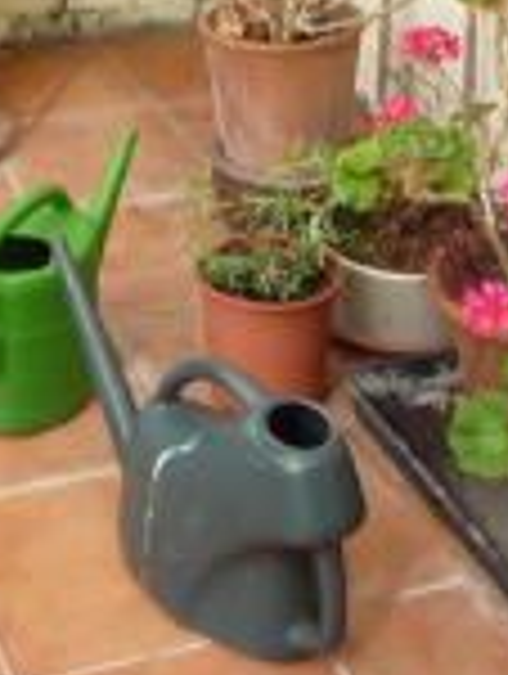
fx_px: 1893
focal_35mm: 97
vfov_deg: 18.6
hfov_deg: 15.2
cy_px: -227
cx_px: 83
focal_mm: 4.4
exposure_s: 1/200
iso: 100
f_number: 2.8
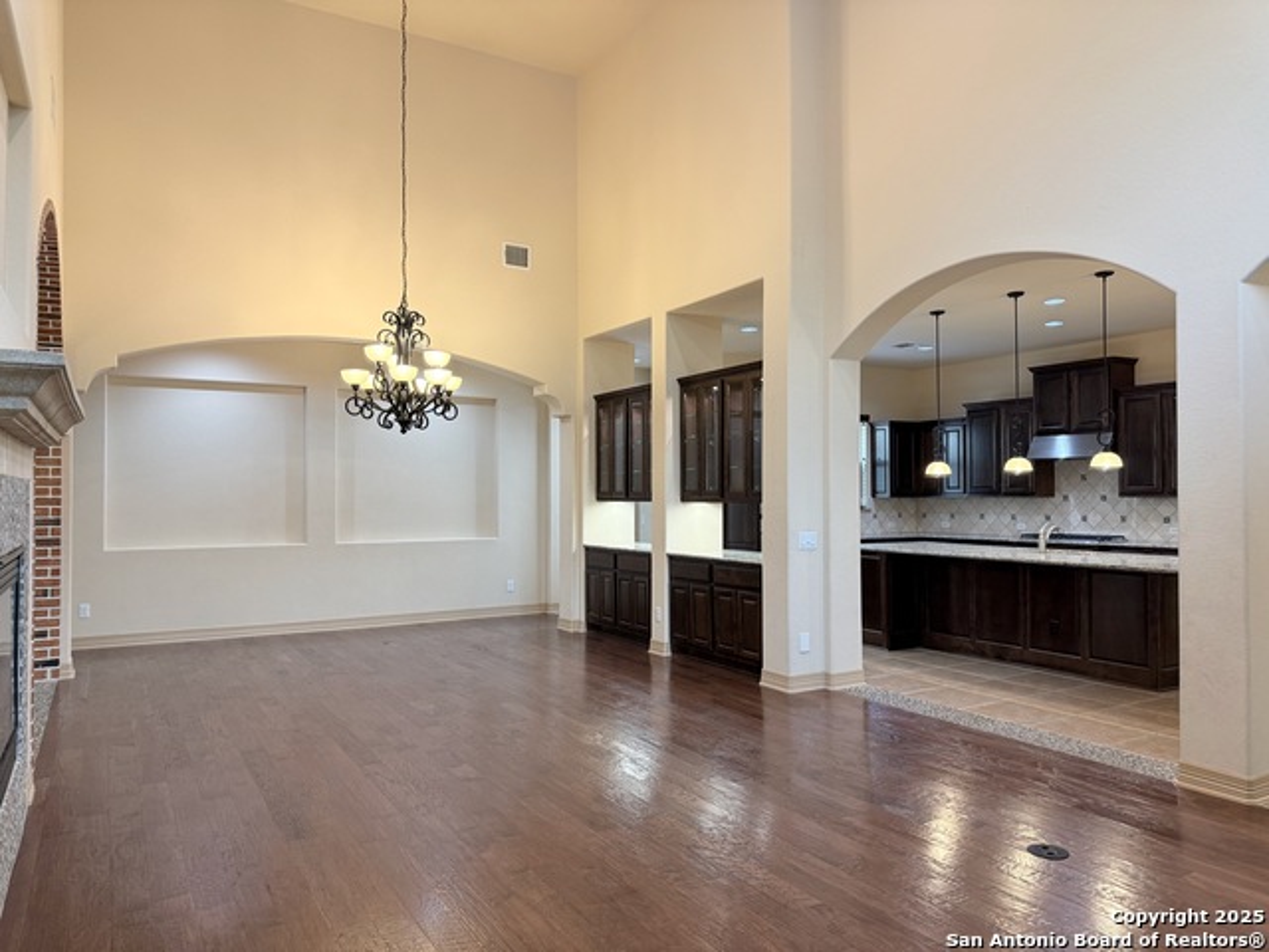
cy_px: 476
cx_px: 634
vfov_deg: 56.8
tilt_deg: +1.6
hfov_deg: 71.6
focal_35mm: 24
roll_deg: +0.4
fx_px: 880
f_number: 1.78
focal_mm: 6.76
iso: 200
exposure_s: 1/60
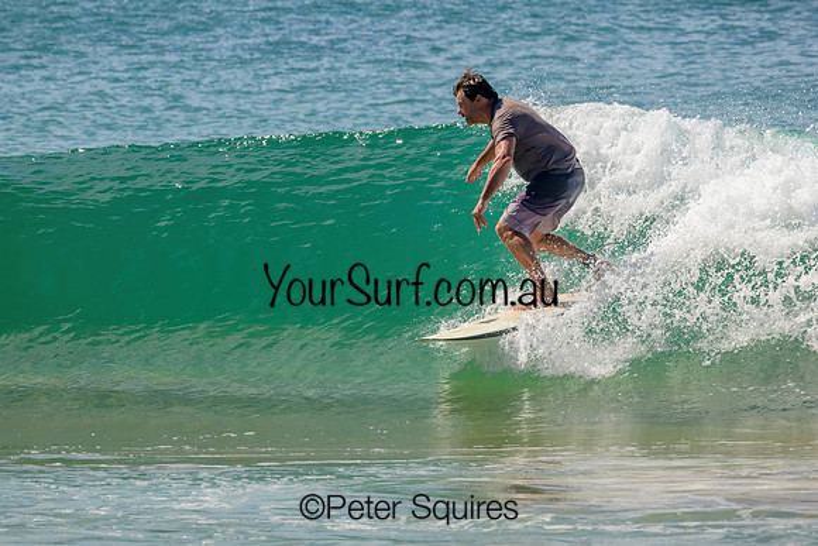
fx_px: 14576
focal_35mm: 641
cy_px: 217
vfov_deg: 2.1
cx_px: 425
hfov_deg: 3.2
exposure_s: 1/2000
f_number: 10
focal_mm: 530
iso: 640
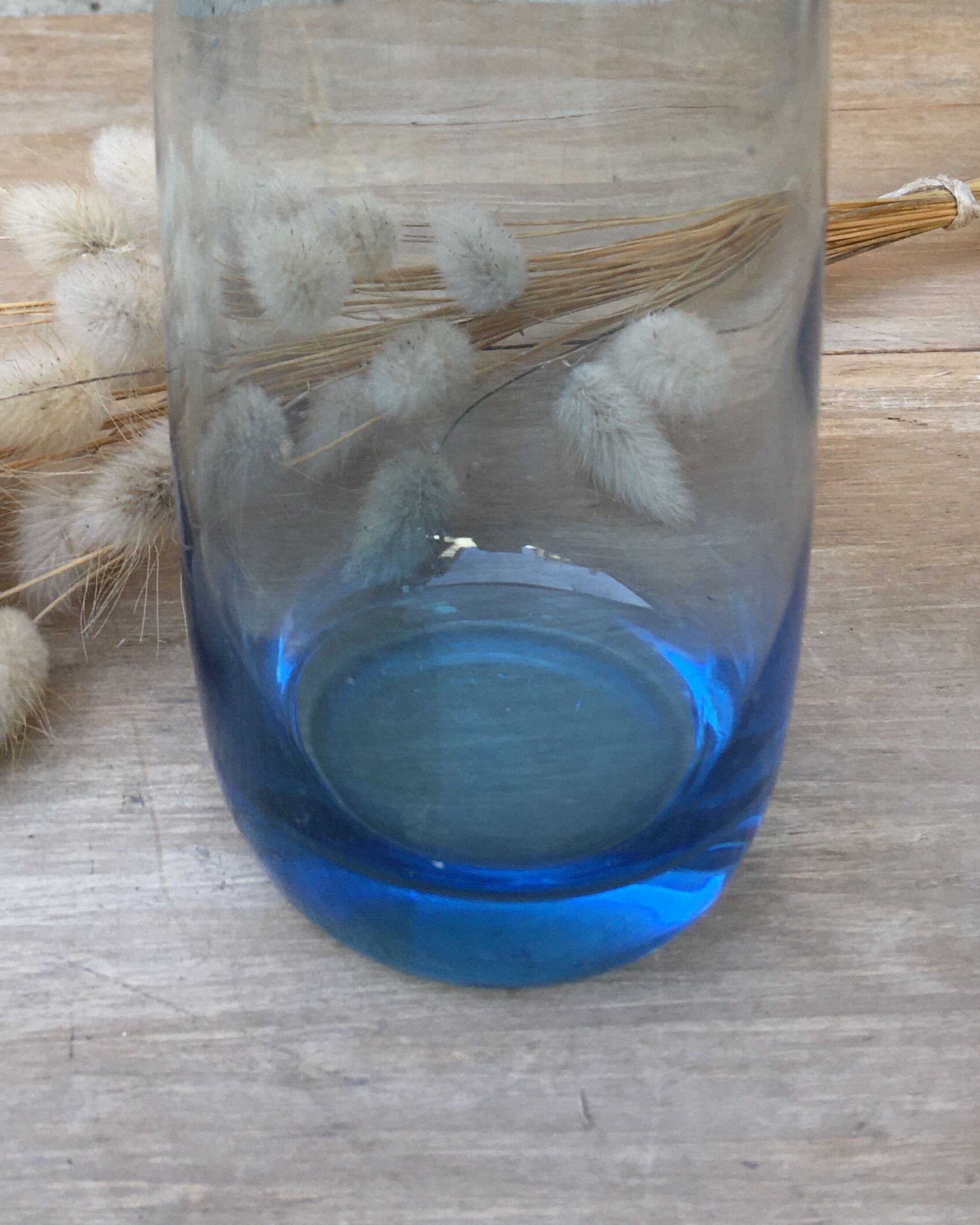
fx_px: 1958
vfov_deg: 33.2
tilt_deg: -23.9
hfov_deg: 27.9
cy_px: 158
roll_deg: +1.8
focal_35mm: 54
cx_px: 320
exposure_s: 1/100
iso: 32
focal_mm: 4.15
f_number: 2.2
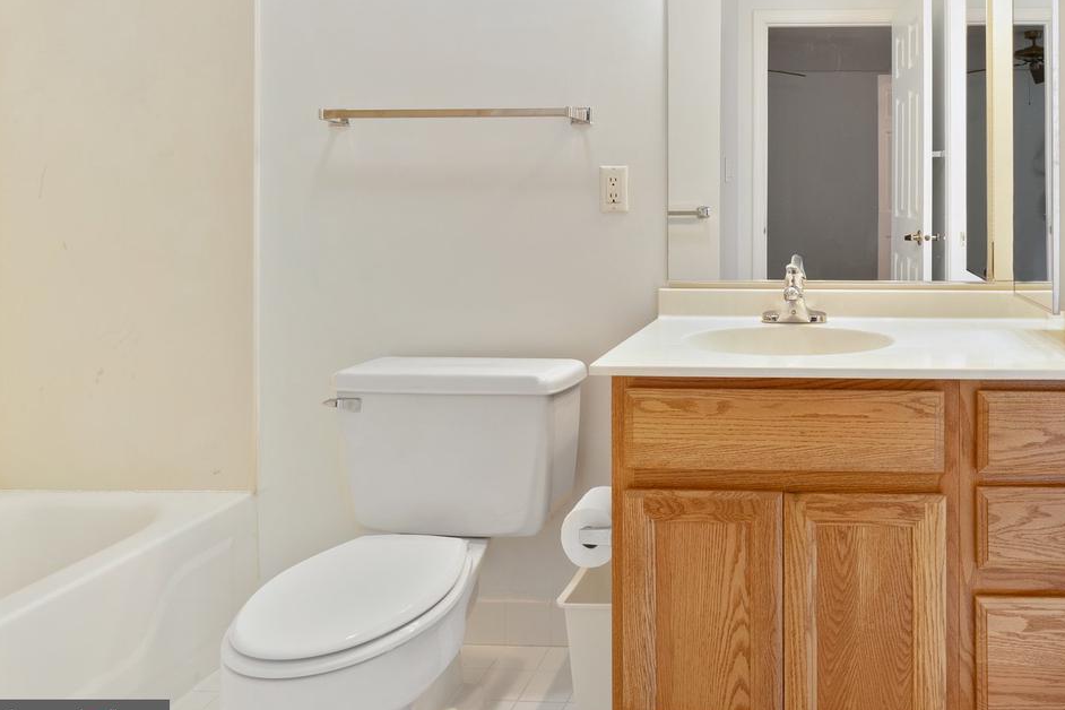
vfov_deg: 48.4
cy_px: 214
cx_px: 807
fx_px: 769
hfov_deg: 64.9
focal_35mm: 26
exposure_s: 2
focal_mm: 17
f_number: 13
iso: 500
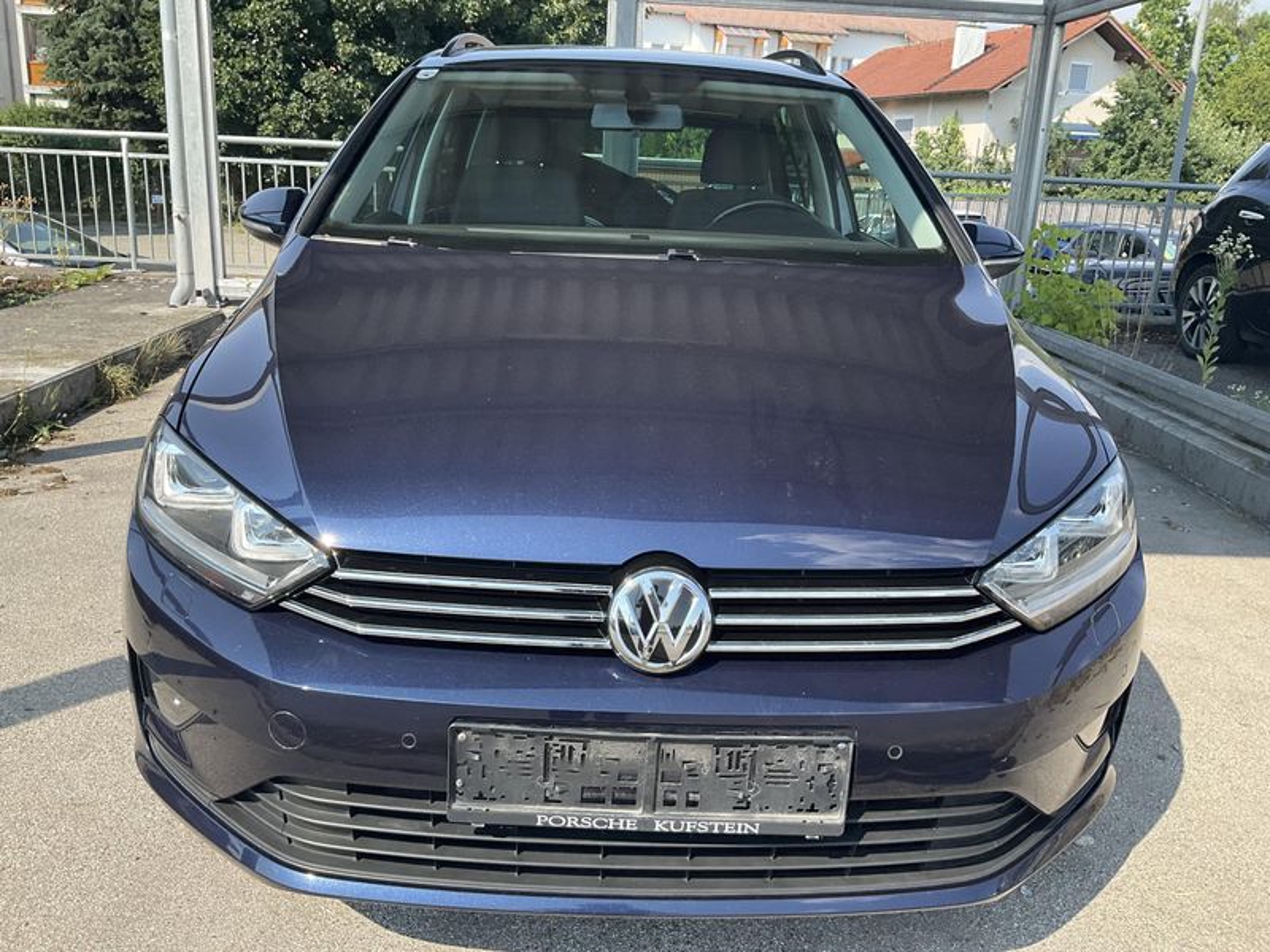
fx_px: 1064
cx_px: 635
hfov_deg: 61.7
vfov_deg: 48.2
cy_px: 476
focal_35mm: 29
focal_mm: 3
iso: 25
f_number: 1.8
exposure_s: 1/627
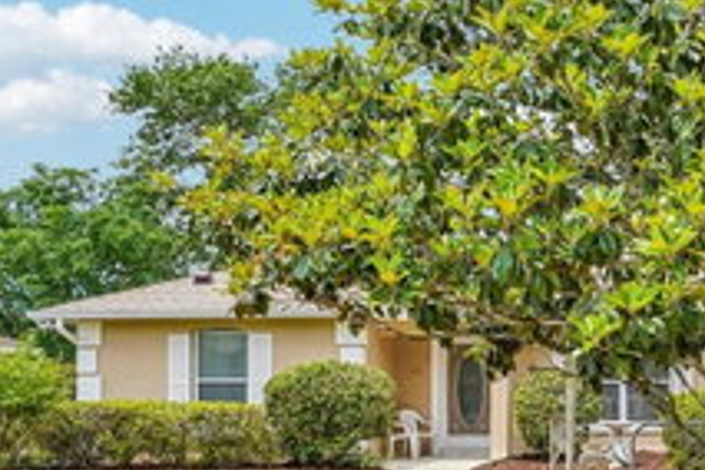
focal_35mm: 53
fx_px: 1038
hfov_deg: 35.1
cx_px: 652
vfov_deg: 25.1
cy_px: 379
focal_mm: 22
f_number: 20
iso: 160
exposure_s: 1/30
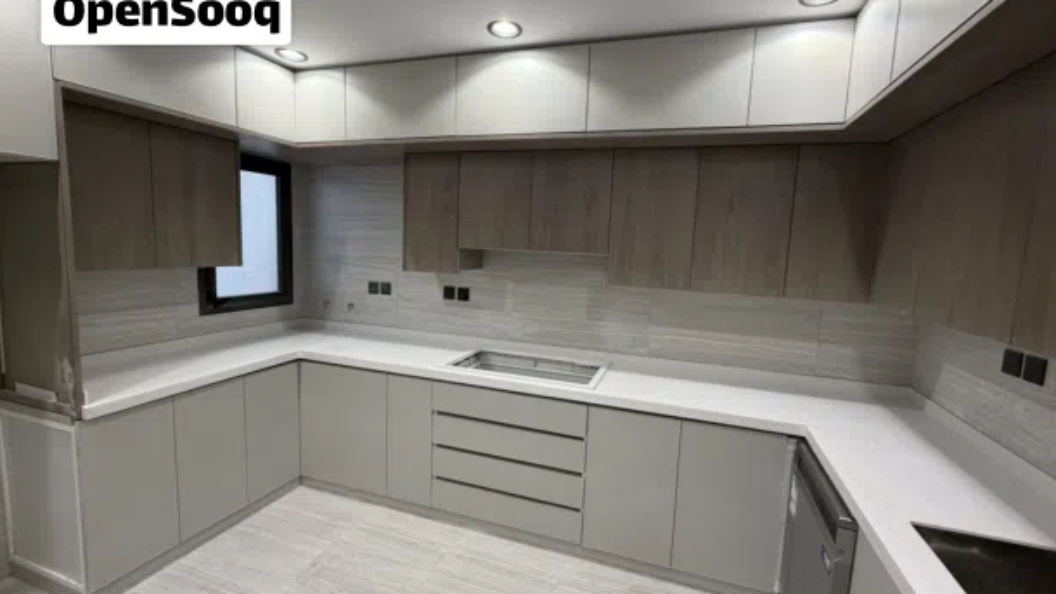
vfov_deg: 67.1
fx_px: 448
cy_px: 294
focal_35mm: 16
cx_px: 552
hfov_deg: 99.3
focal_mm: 2.22
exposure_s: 1/60
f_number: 2.2
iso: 160
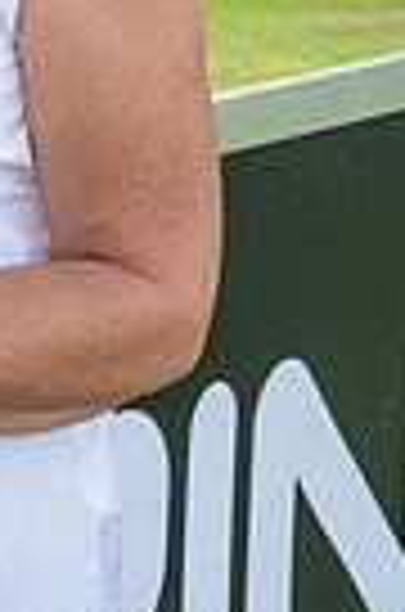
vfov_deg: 8.8
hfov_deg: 5.6
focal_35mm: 231
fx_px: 3918
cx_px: -806
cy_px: -106
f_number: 8
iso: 320
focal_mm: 48
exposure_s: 1/160
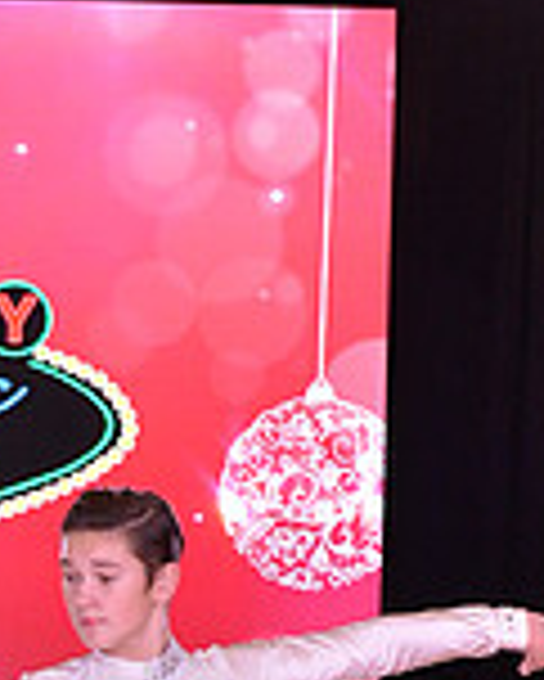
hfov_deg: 5.5
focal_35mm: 280
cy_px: 982
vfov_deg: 6.8
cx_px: -178
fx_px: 5629
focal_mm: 78
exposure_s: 1/250
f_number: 6.3
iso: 2000
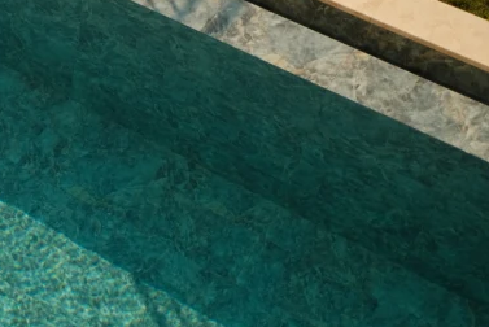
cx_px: -173
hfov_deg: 19.5
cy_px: 165
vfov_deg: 14.4
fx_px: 1291
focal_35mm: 95
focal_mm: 23
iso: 160
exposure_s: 1/1300
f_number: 2
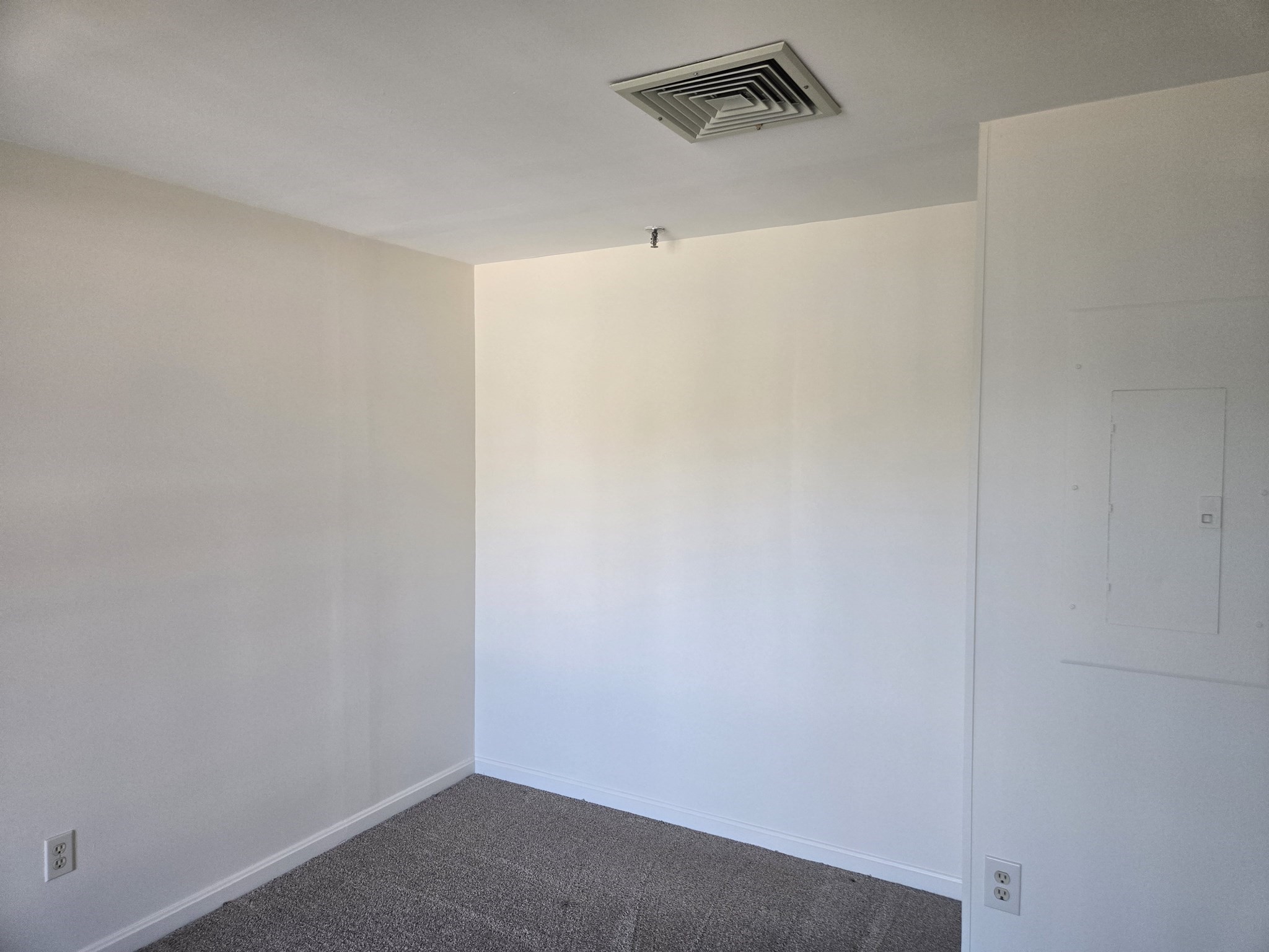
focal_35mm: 23
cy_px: 476
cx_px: 634
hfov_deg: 73.9
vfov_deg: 58.9
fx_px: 843
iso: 200
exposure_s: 1/120
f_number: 1.8
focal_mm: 5.4
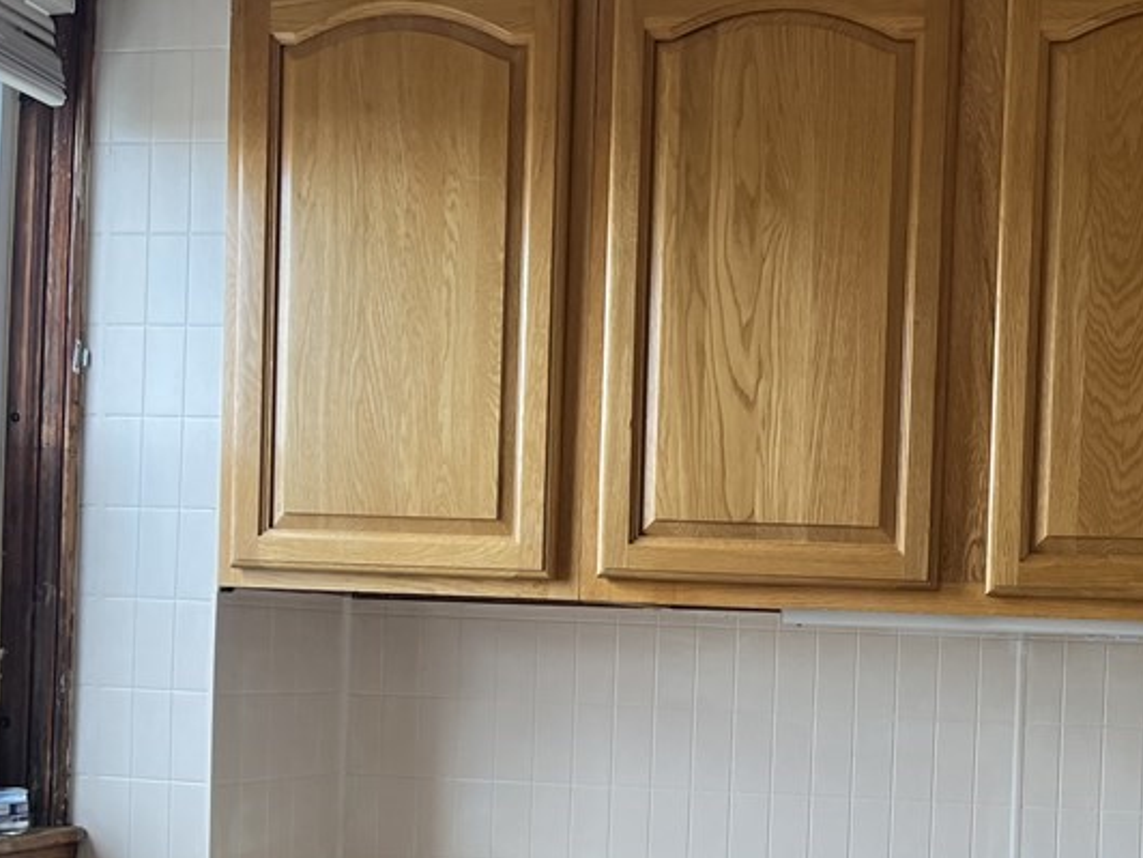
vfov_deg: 28.6
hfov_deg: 36.5
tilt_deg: -2.0
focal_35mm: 50
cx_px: 965
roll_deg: -2.9
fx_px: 1651
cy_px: 671
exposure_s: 1/101
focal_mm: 5.1
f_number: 1.6
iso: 125
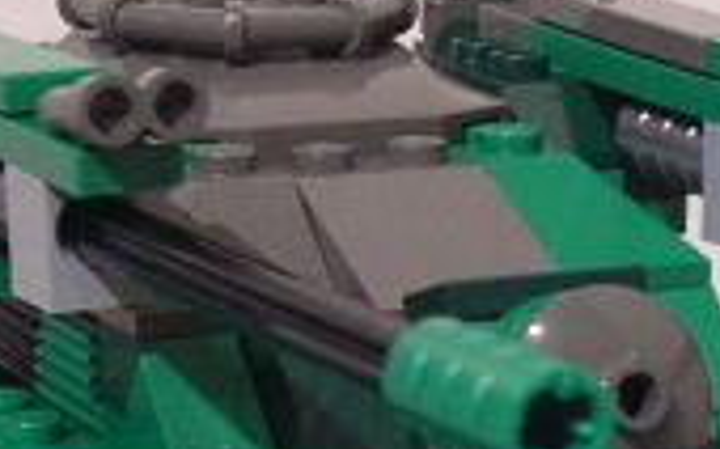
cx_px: 699
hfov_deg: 11.3
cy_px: 580
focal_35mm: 184
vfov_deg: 7.1
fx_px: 3608
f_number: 3
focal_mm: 7.1
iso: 265
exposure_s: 1/3.5
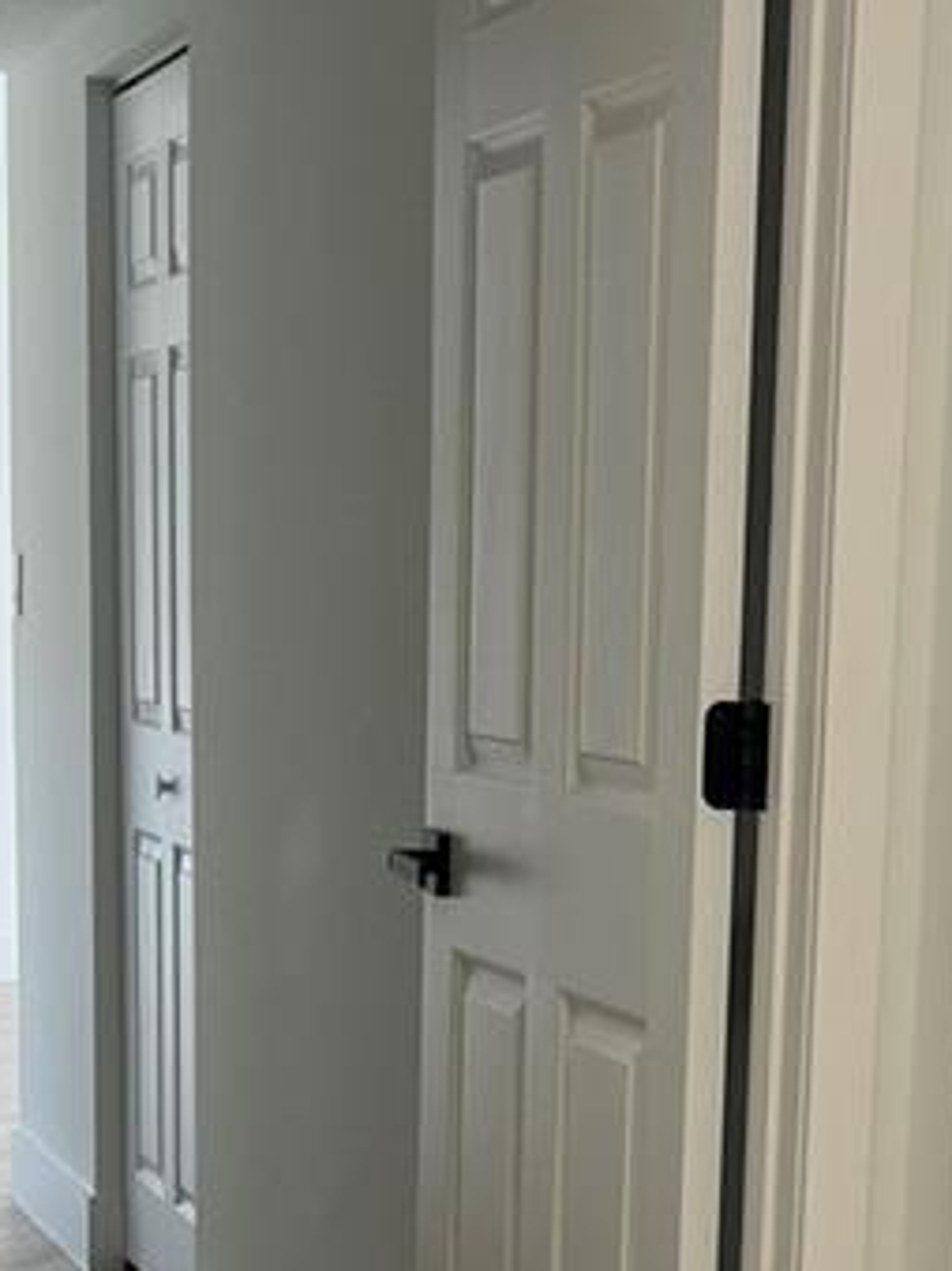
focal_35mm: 92
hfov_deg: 15.9
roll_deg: -2.2
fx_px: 3376
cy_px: 1275
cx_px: 798
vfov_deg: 20.6
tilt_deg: -11.3
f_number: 1.5
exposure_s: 1/218
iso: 40
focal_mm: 5.7
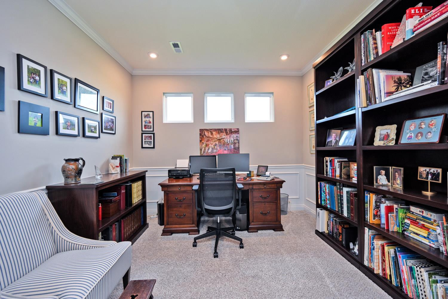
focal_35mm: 14
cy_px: 150
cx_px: 224
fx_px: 174
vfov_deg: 81.2
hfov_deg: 104.3
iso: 280
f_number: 4
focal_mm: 14
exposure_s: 1/60
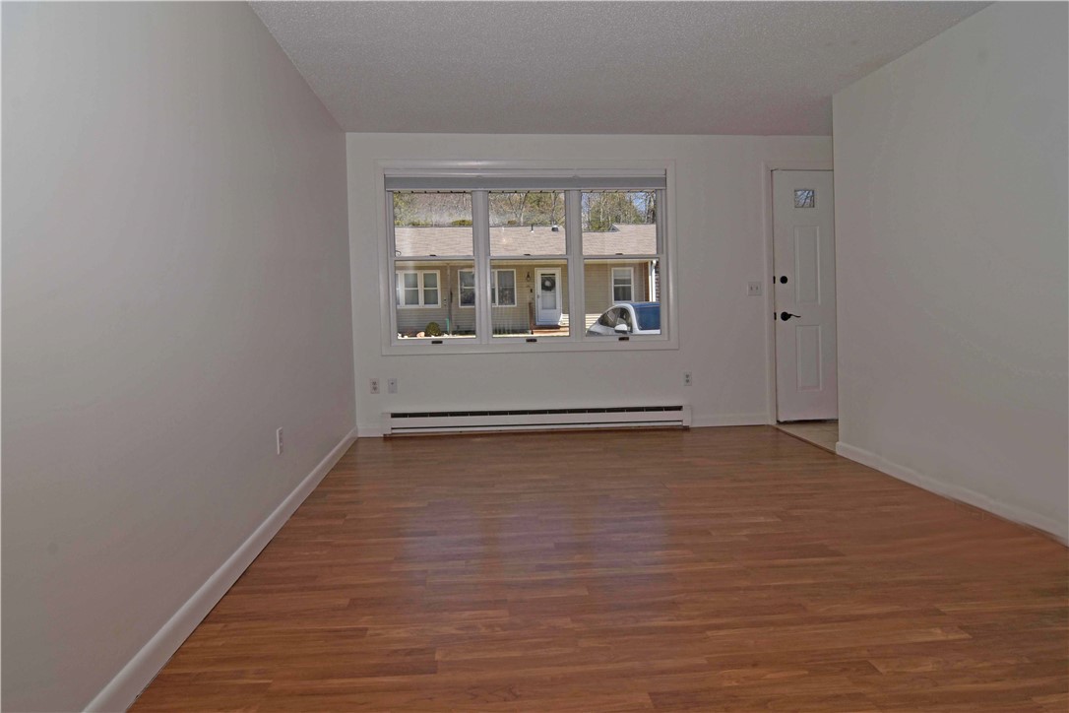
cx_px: 534
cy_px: 356
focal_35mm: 18
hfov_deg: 90.0
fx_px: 534
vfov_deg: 67.4
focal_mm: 12
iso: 200
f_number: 11
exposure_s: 1/200
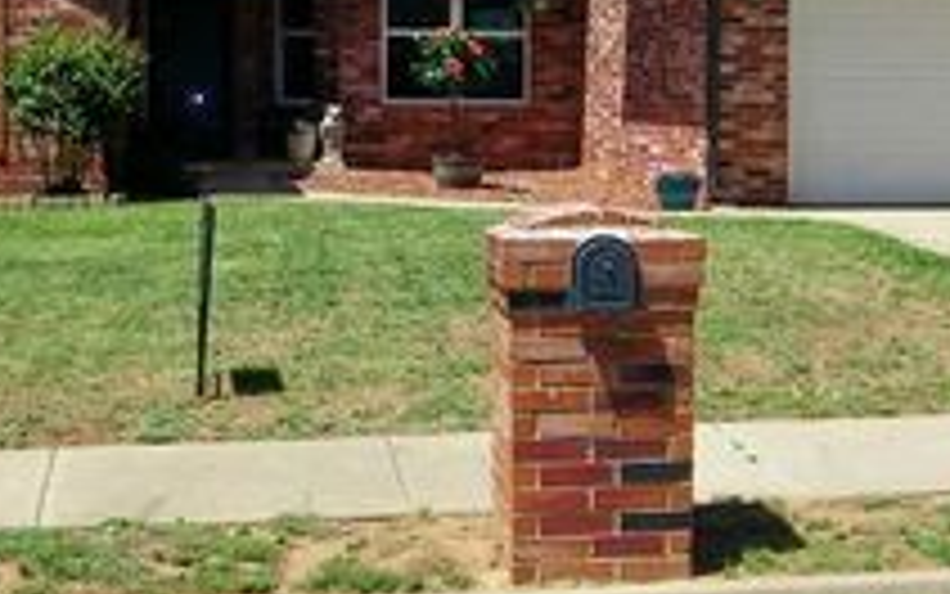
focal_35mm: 83
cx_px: 621
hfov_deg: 24.8
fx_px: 2149
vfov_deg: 15.7
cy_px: 209
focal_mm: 5.9
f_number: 7.2
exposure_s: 1/250
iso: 80
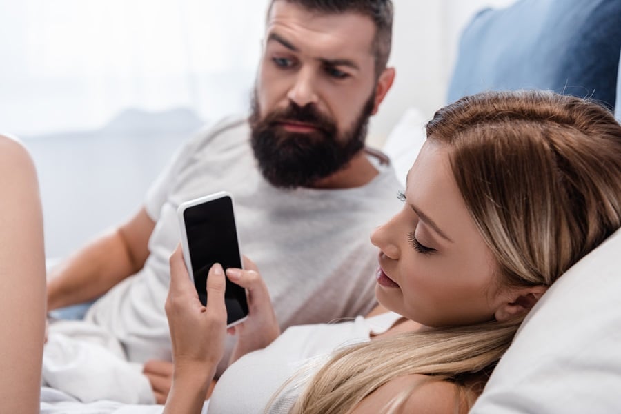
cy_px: 207
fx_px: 793
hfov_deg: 42.7
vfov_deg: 29.2
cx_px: 310
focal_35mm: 46
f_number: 3.5
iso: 160
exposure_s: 1/200
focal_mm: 46
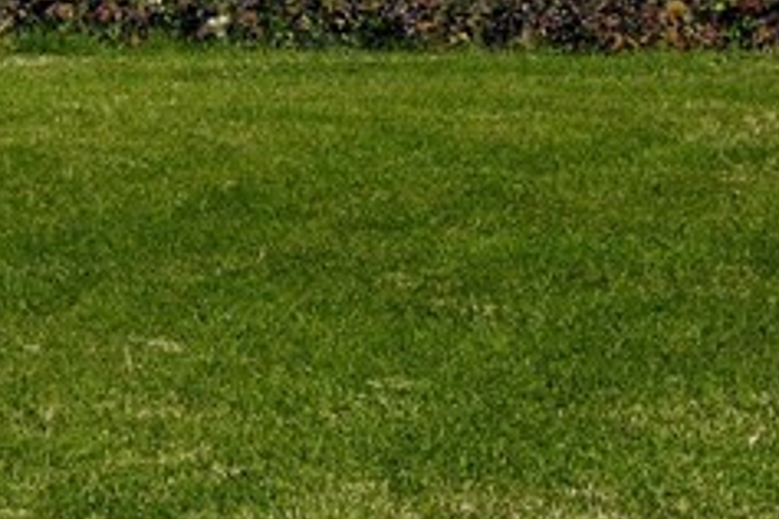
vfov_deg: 5.4
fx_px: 5431
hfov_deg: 7.9
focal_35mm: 251
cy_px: -205
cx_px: -636
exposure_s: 1/250
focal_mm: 35
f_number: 10
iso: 100
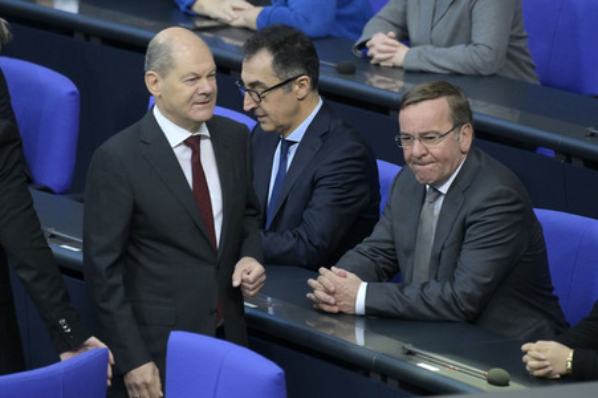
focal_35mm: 410
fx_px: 6805
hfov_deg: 5.0
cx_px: 299
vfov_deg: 3.3
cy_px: 199
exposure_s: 1/320
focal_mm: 410
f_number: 5.6
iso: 10000
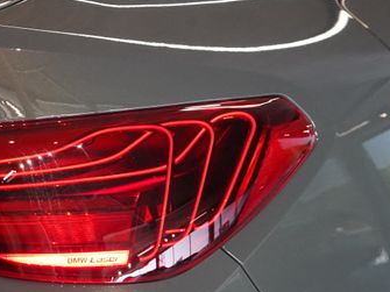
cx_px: 8
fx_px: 2286
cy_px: 117
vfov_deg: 7.3
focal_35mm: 203
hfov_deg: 9.7
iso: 5000
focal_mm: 69
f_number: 5.6
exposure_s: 1/160
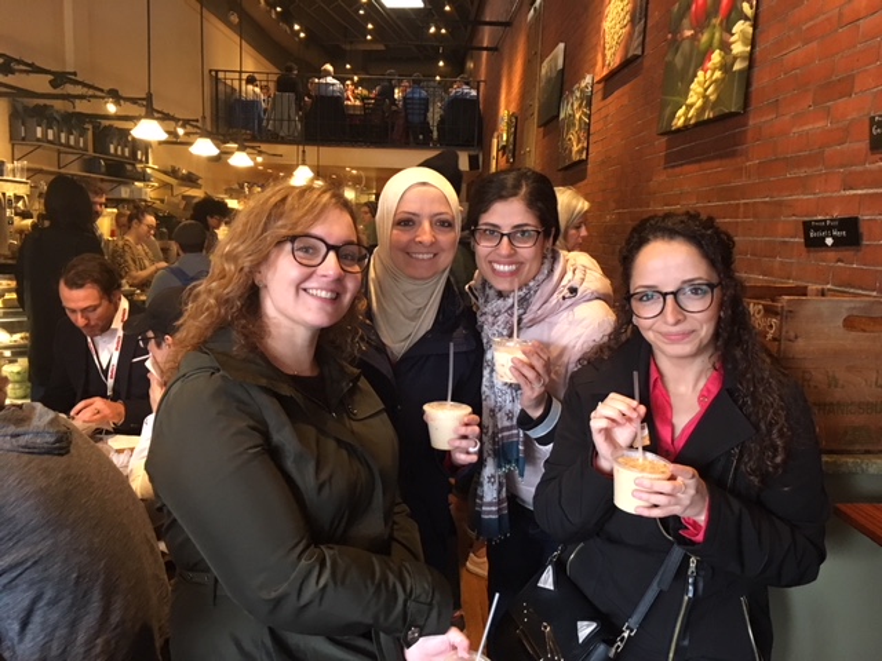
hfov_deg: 61.7
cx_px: 441
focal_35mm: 29
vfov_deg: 48.2
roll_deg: -2.2
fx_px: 739
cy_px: 330
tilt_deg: -8.8
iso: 250
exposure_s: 1/30
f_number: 2.2
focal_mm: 4.15
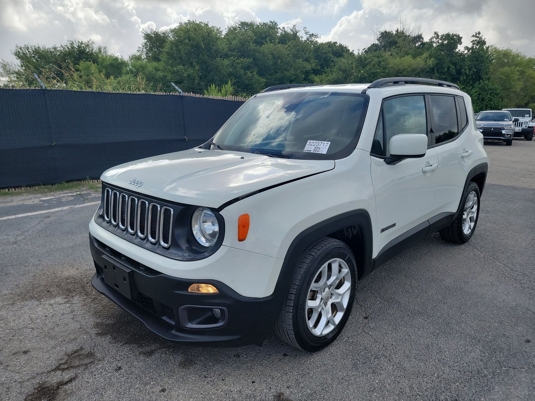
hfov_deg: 71.6
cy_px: 200
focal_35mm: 24
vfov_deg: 56.8
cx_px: 268
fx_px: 371
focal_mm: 6.7
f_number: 1.8
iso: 50
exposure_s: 1/718
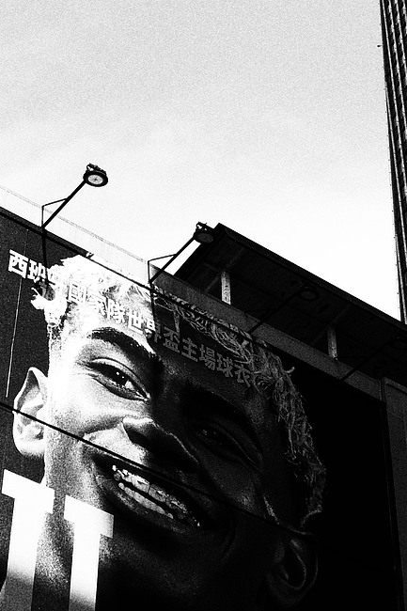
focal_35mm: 90
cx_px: 285
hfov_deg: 15.1
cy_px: 145
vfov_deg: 22.4
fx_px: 1527
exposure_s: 1/2500
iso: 160
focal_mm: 18.3
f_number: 2.8
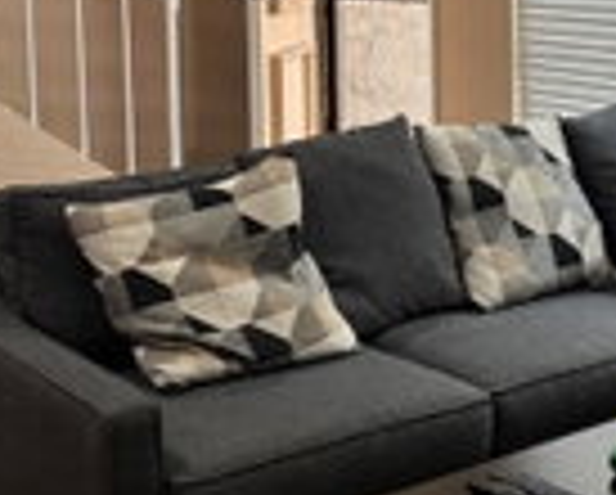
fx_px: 1442
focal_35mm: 79
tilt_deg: -7.9
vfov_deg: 19.2
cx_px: 497
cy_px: 76
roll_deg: +1.0
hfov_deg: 23.7
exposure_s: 1/60
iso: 160
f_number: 1.6
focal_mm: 5.96
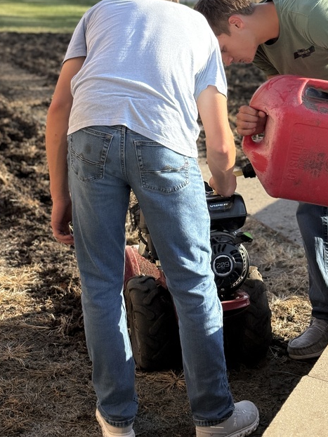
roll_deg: +1.4
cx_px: 181
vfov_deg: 24.4
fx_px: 997
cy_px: 104
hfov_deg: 18.7
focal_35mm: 79
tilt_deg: -9.7
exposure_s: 1/3378
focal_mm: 6.76
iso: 80
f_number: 1.78
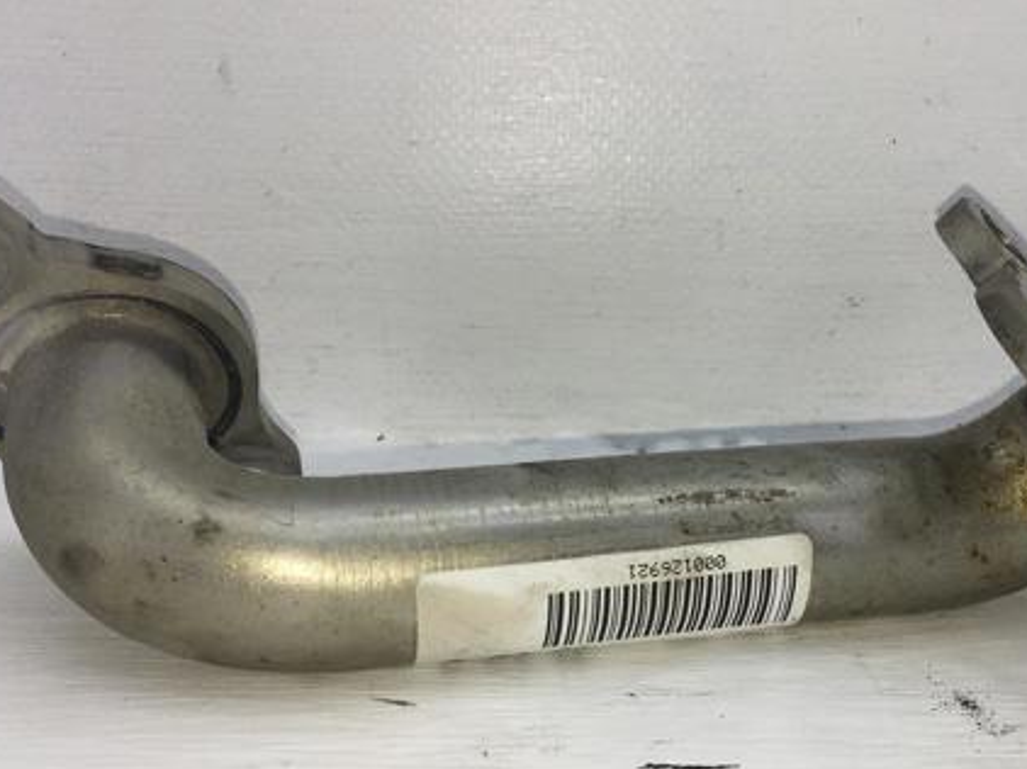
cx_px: 630
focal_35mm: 44
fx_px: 1305
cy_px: 426
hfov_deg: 42.7
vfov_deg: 32.8
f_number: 2.2
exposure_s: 1/557
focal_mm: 4.15
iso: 25
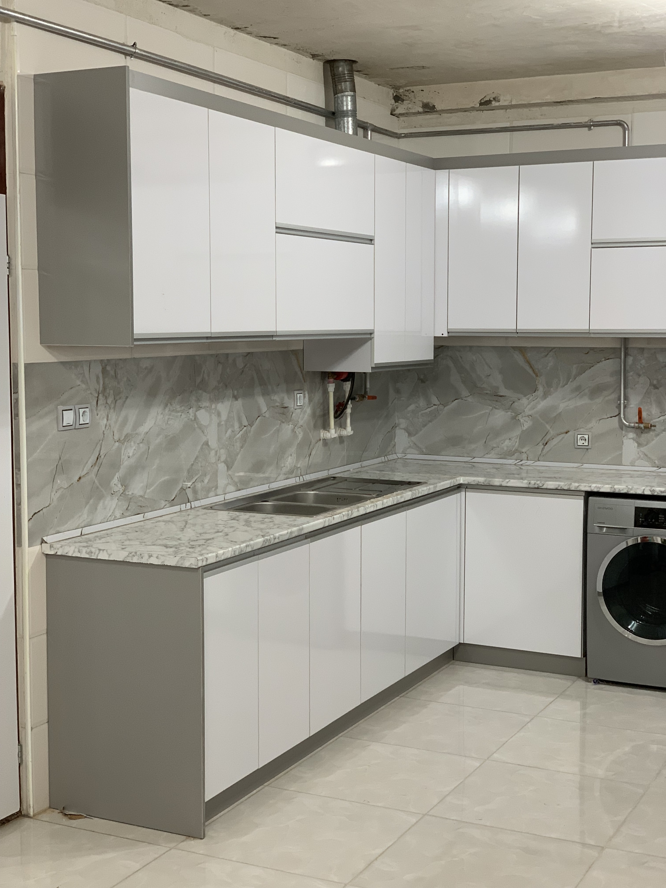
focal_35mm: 52
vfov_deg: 36.8
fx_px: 1334
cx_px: 333
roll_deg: -0.4
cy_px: 444
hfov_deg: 28.0
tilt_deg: -4.5
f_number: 2.4
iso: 100
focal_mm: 6
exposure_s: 1/100
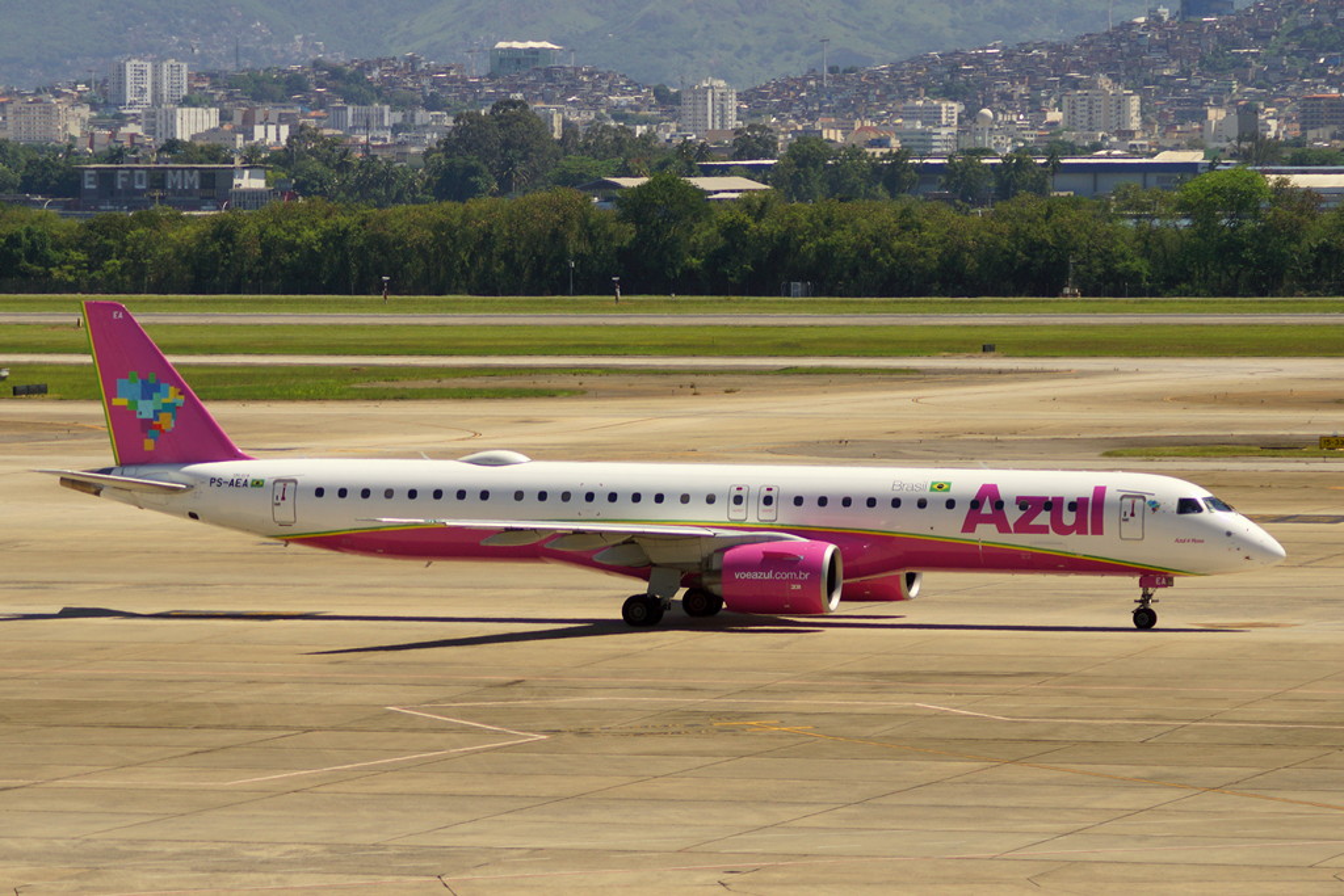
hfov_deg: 10.5
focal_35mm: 195
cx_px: 672
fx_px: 7281
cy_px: 448
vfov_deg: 7.0
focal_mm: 130
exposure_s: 1/400
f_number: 5.6
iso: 100
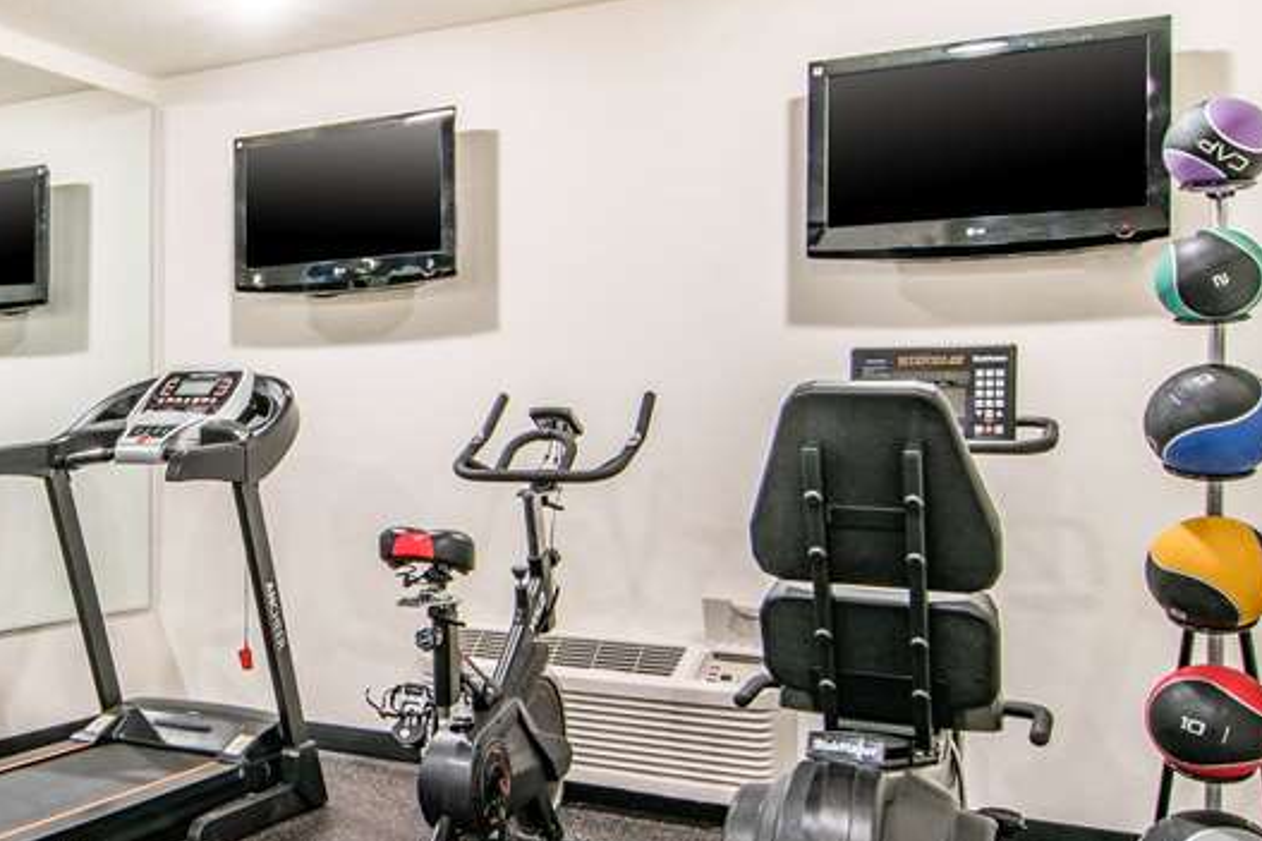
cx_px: 127
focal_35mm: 35
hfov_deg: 48.7
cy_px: 526
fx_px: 1226
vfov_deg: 37.6
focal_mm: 12
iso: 160
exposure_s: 1.6
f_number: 11
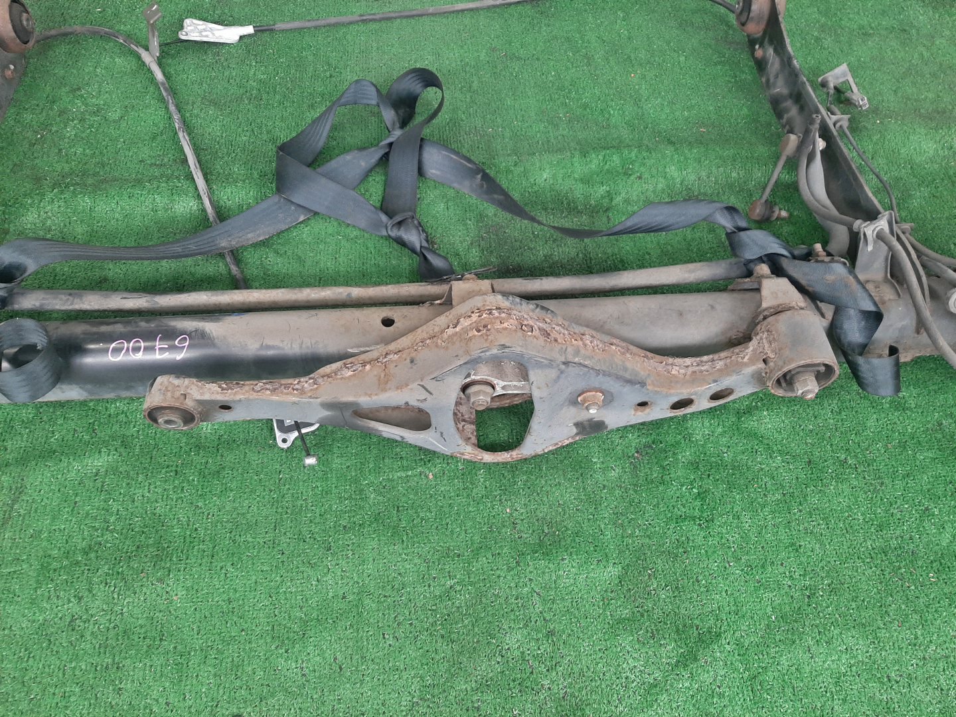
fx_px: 718
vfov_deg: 53.1
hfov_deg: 67.3
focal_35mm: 26
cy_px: 358
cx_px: 478
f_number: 1.7
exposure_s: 1/50
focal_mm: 3.93
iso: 129
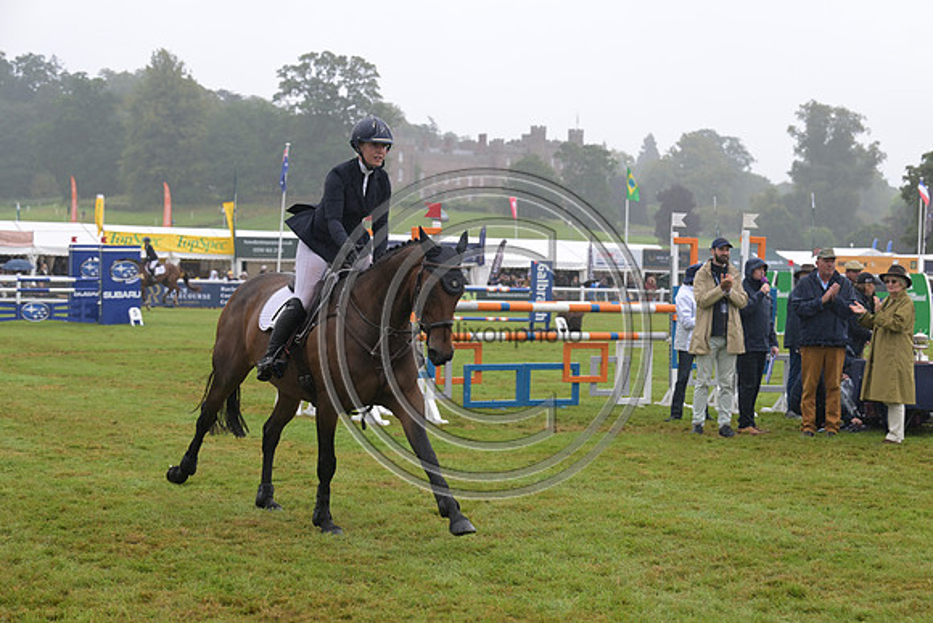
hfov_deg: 25.4
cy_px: 312
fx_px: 2074
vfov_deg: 17.1
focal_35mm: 80
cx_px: 466
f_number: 5.6
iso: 800
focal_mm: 80
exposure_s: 1/800
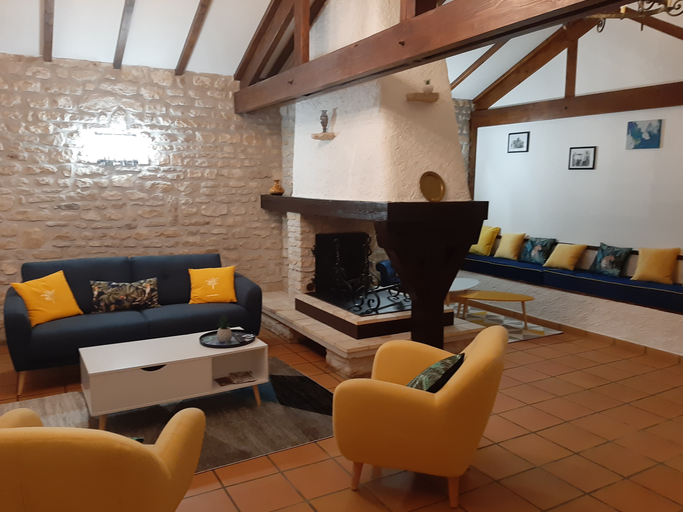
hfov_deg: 65.3
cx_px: 349
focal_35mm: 27
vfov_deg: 51.3
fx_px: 533
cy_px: 264
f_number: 1.7
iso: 125
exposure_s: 1/25
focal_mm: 3.93
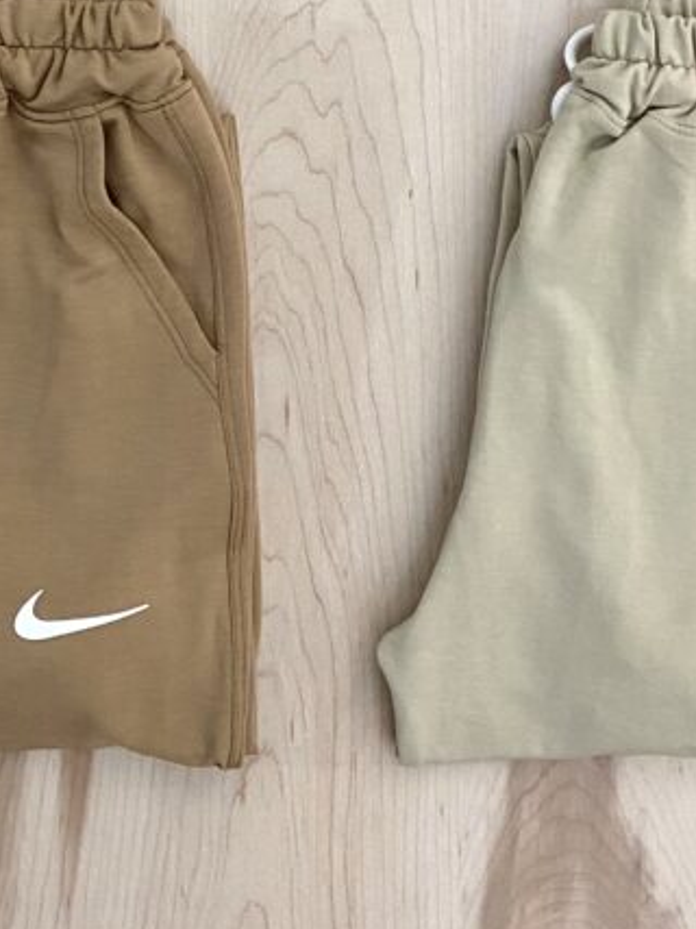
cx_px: 331
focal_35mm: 65
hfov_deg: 22.6
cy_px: -8
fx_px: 1743
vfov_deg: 28.0
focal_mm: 4.25
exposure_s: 1/50
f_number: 1.8
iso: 400
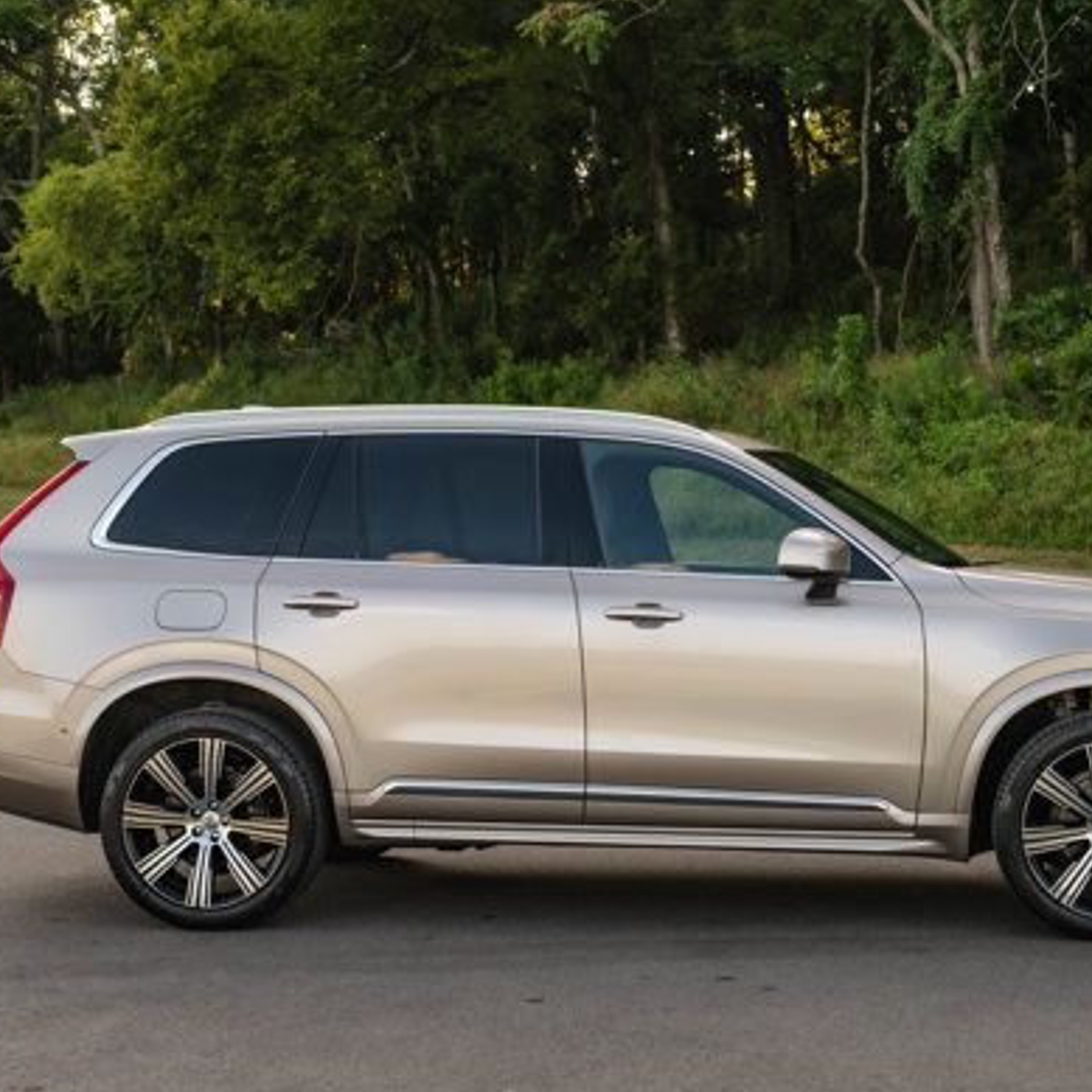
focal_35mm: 70
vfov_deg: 24.6
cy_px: 597
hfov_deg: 24.6
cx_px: 677
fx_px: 2498
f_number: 6.3
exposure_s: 1/800
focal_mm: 50
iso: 640
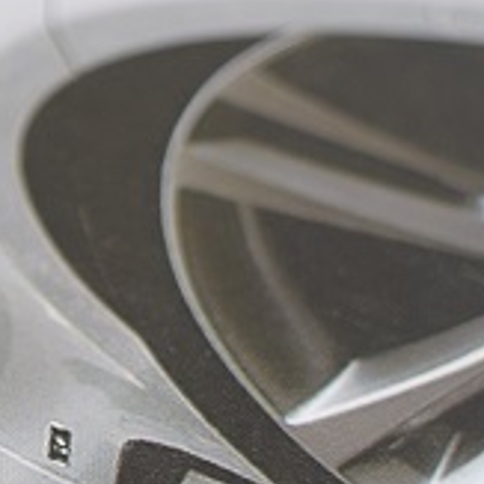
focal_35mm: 192
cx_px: -309
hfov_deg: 8.8
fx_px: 3034
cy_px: 187
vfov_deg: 9.1
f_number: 2.8
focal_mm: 35
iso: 160
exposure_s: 1/200
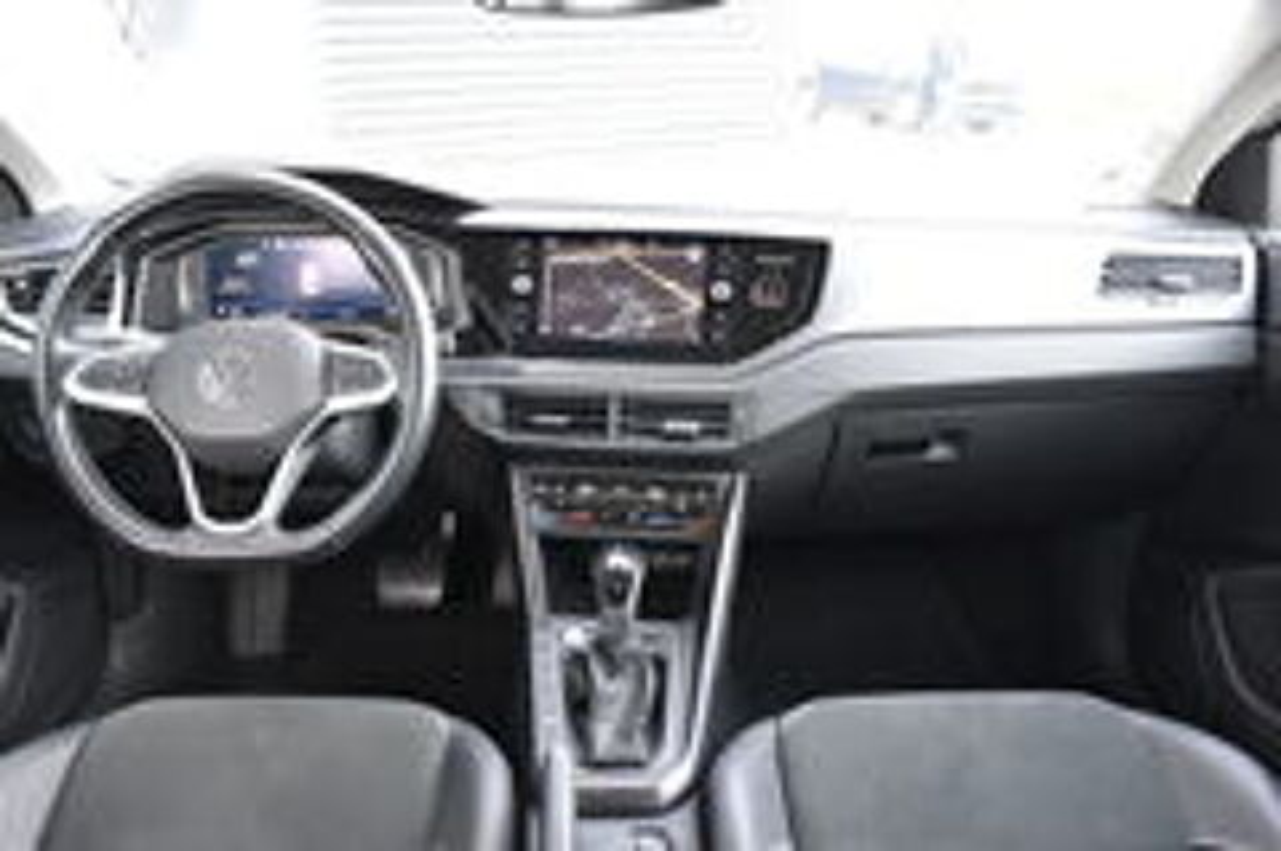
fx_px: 1066
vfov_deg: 43.5
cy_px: 426
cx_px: 640
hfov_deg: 62.0
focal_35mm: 30
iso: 1250
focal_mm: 20
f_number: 3.5
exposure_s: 1/60
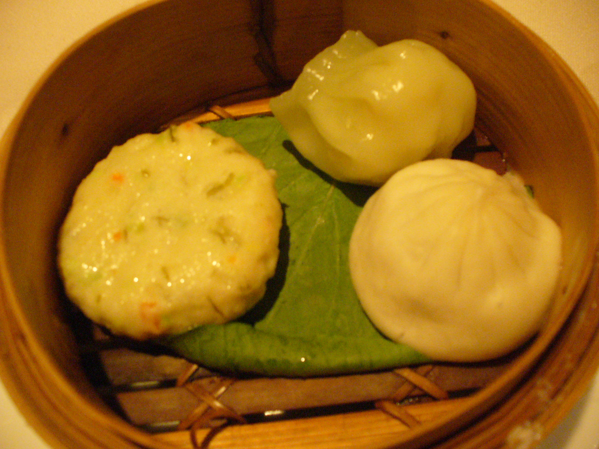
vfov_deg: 38.7
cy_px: 224
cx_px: 300
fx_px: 640
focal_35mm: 37
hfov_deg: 50.1
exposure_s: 1/25
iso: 400
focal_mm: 6.1
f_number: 2.8
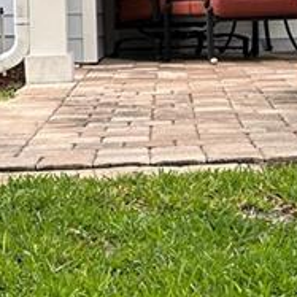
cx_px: 165
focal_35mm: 136
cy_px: 57
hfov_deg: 12.8
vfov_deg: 12.8
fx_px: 1320
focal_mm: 6.86
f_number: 1.78
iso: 80
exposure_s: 1/623
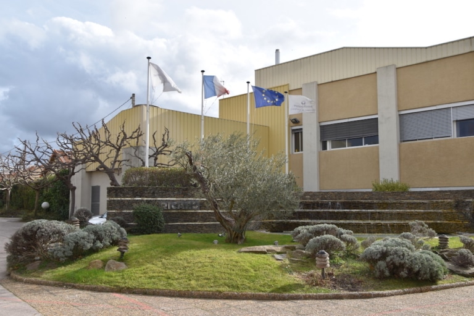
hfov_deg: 53.1
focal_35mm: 36
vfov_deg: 36.9
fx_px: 474
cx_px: 237
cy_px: 158
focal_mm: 24
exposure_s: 1/200
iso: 100
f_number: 10
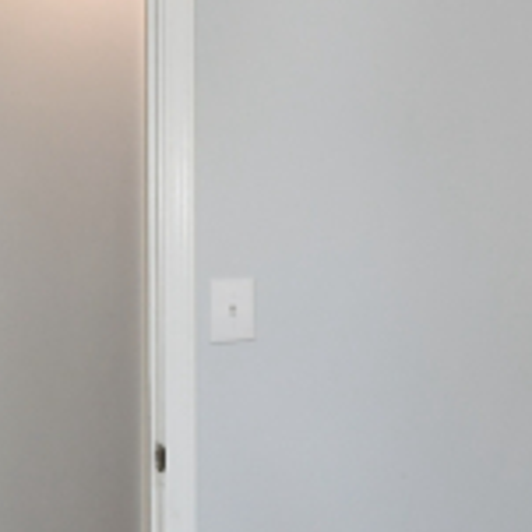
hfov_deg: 23.7
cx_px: 775
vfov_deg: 29.1
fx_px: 1026
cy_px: 261
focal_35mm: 59
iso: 640
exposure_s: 1/60
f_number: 6.3
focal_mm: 14
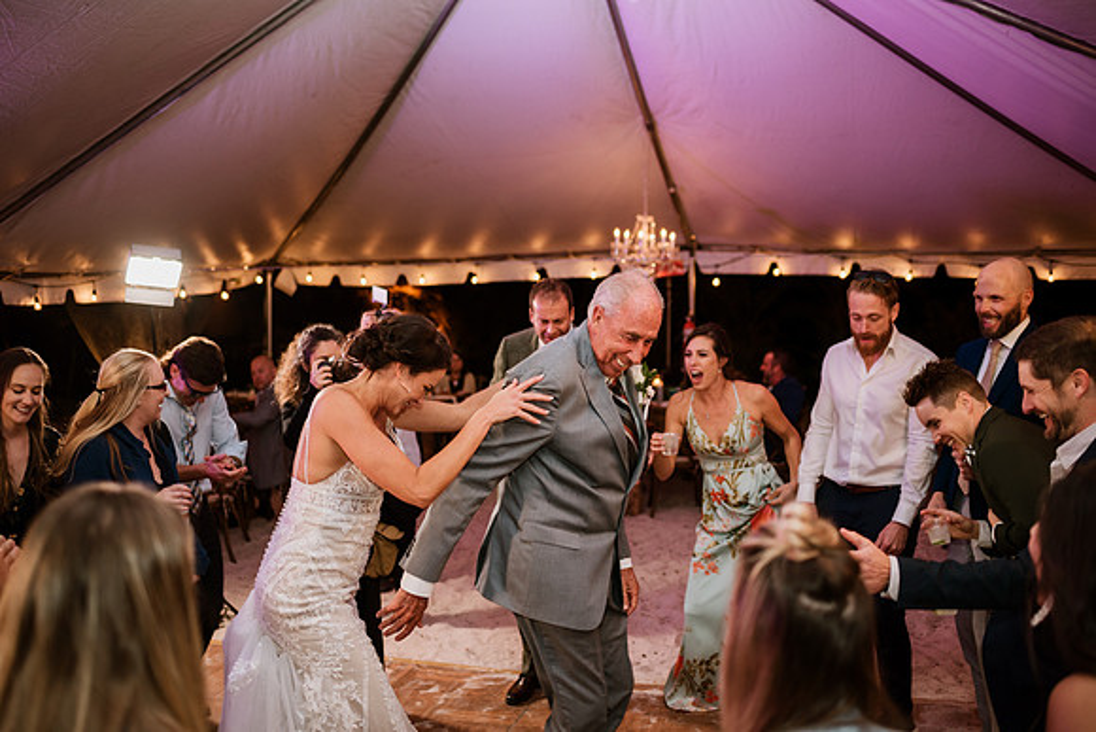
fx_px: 1066
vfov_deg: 37.9
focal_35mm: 35
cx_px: 548
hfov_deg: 54.4
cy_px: 366
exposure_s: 1/200
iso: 500
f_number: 2
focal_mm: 35
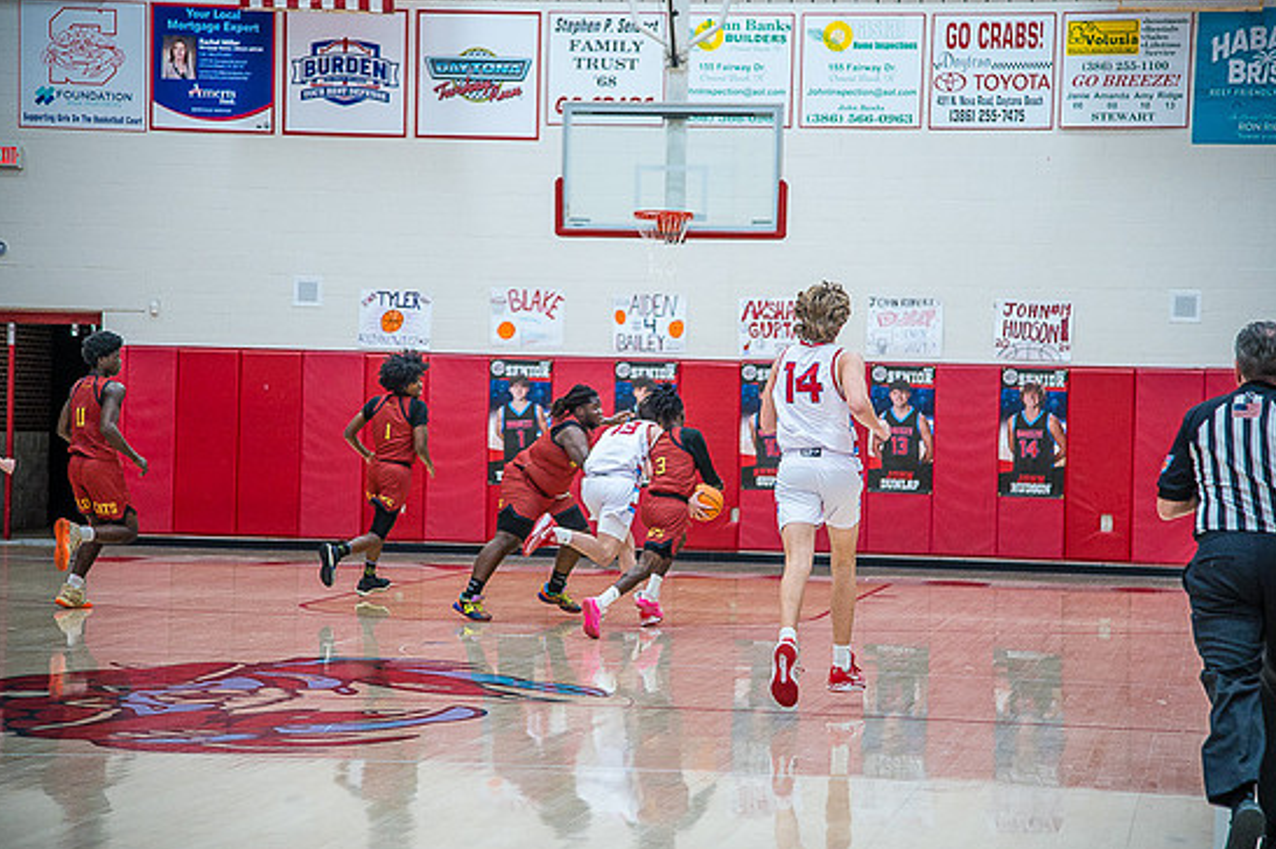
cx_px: 646
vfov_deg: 12.9
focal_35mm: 106
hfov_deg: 19.3
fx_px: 3755
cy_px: 420
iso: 2000
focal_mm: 100
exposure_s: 1/320
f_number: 4
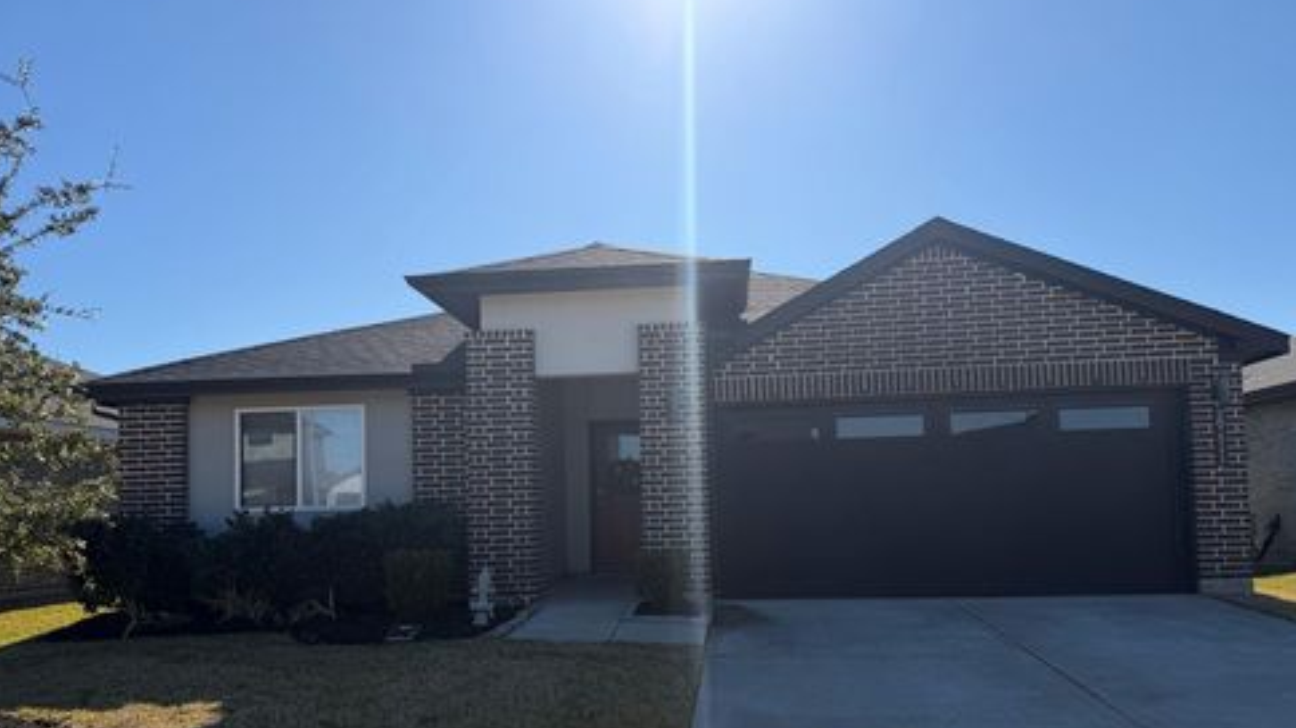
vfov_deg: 42.5
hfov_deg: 69.9
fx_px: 928
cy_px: 459
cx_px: 645
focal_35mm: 27
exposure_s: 1/6173
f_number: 1.78
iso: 80
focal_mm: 6.76
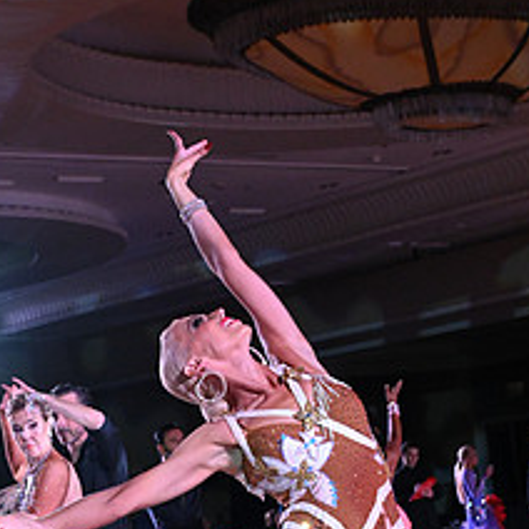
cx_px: 91
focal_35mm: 114
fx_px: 1971
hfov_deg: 15.2
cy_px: 646
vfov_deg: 14.7
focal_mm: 49
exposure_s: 1/320
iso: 5000
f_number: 6.3
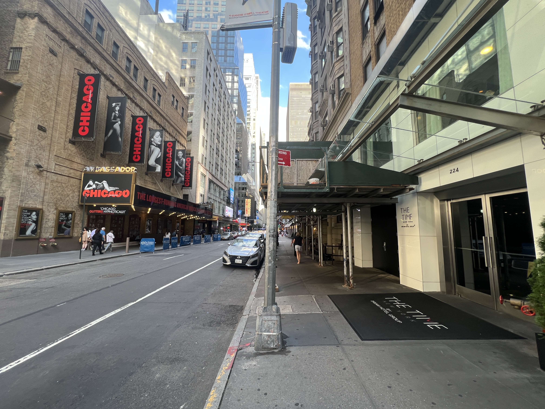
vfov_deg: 89.9
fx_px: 205
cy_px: 204
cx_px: 272
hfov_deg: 106.2
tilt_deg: +2.6
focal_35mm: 13
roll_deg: -0.7
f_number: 1.8
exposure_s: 1/102
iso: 32
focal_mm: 1.57
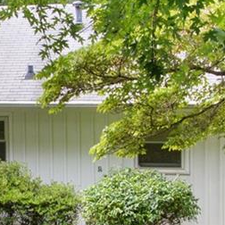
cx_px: -61
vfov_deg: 14.1
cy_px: 133
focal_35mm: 124
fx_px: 912
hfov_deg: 13.6
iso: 400
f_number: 14
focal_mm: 24
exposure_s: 1/80
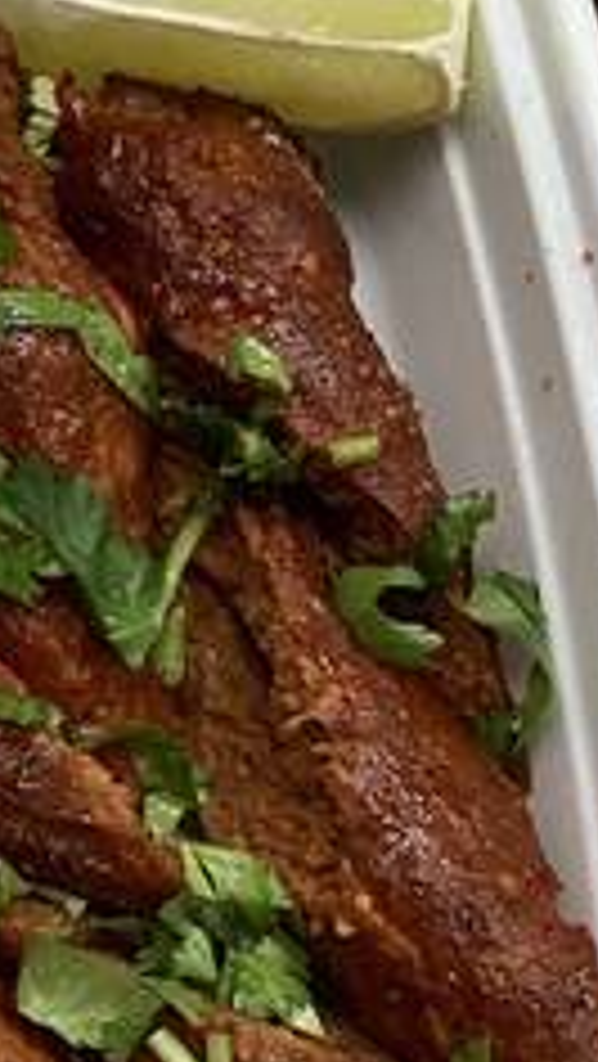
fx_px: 2956
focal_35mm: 105
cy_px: -11
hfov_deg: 11.1
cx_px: -328
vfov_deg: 19.7
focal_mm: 3.3
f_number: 2.4
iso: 80
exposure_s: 1/60
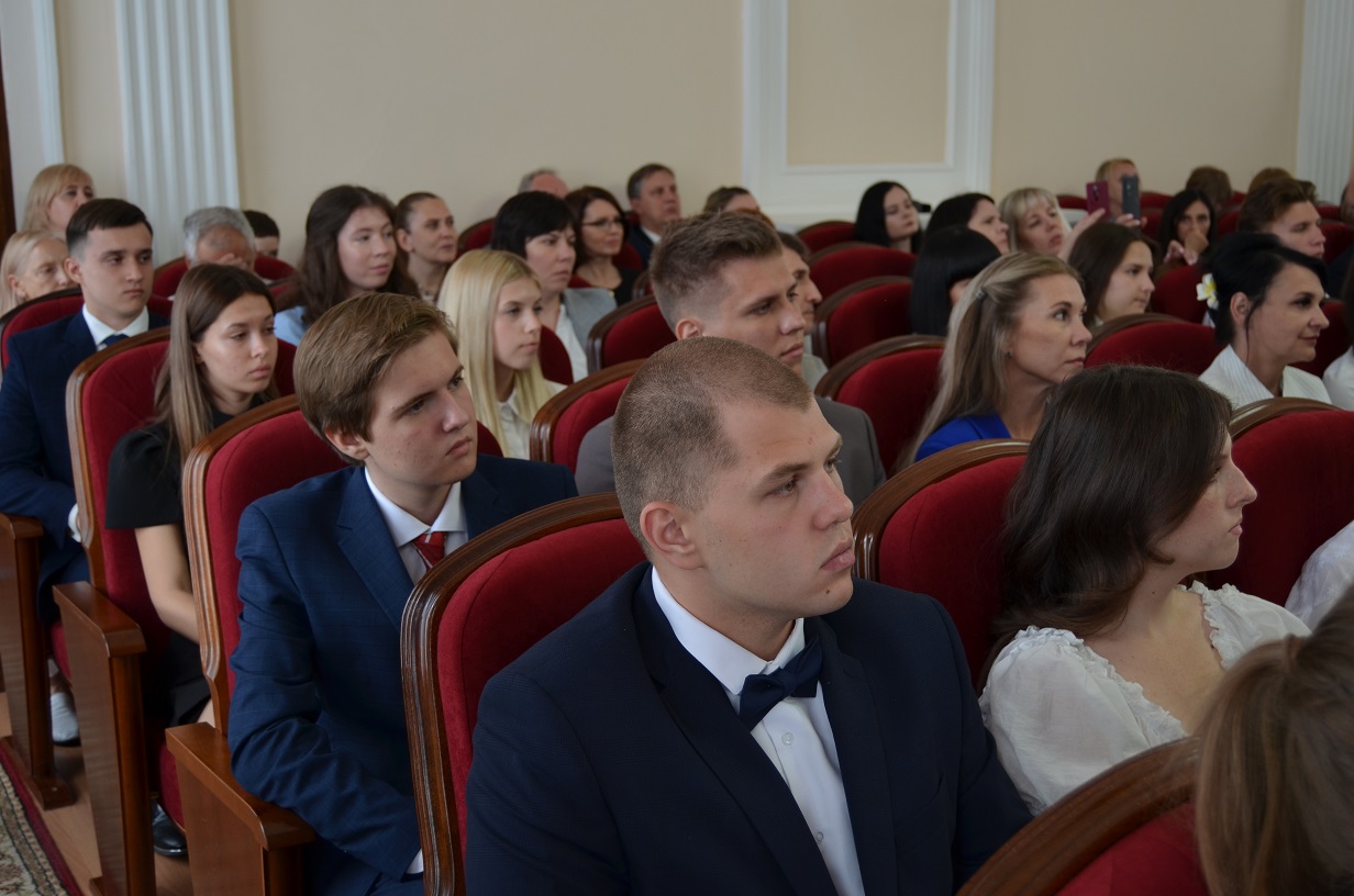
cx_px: 677
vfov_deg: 29.7
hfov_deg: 43.7
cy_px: 448
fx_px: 1689
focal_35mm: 45
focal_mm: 30
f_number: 4.5
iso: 200
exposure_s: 1/40
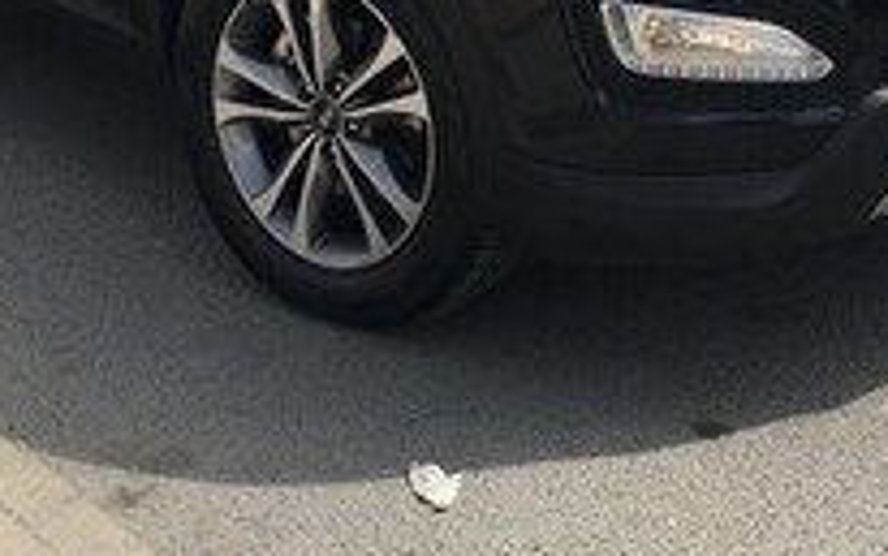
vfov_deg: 16.2
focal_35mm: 74
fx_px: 1792
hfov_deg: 27.8
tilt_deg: -6.5
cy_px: -259
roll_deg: -0.2
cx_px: 440
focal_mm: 4.15
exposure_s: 1/1425
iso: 25
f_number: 2.2
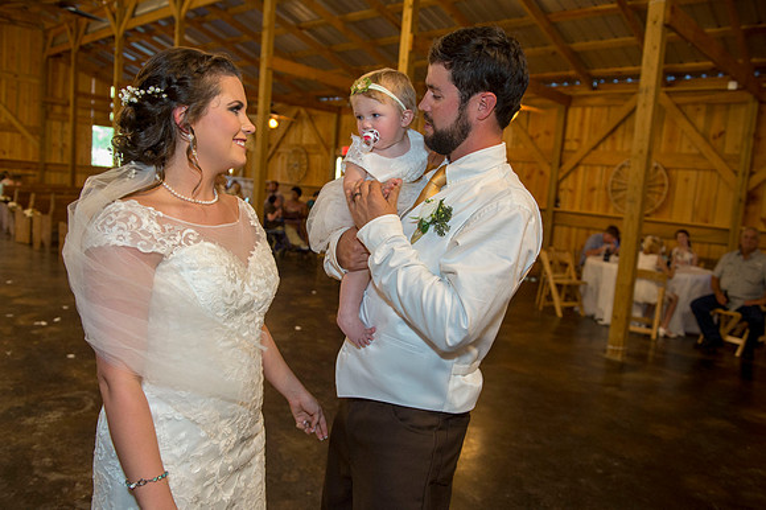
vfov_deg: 47.9
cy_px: 255
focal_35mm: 27
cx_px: 383
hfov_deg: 67.4
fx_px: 574
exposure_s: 1/125
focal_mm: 27
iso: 1600
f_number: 4
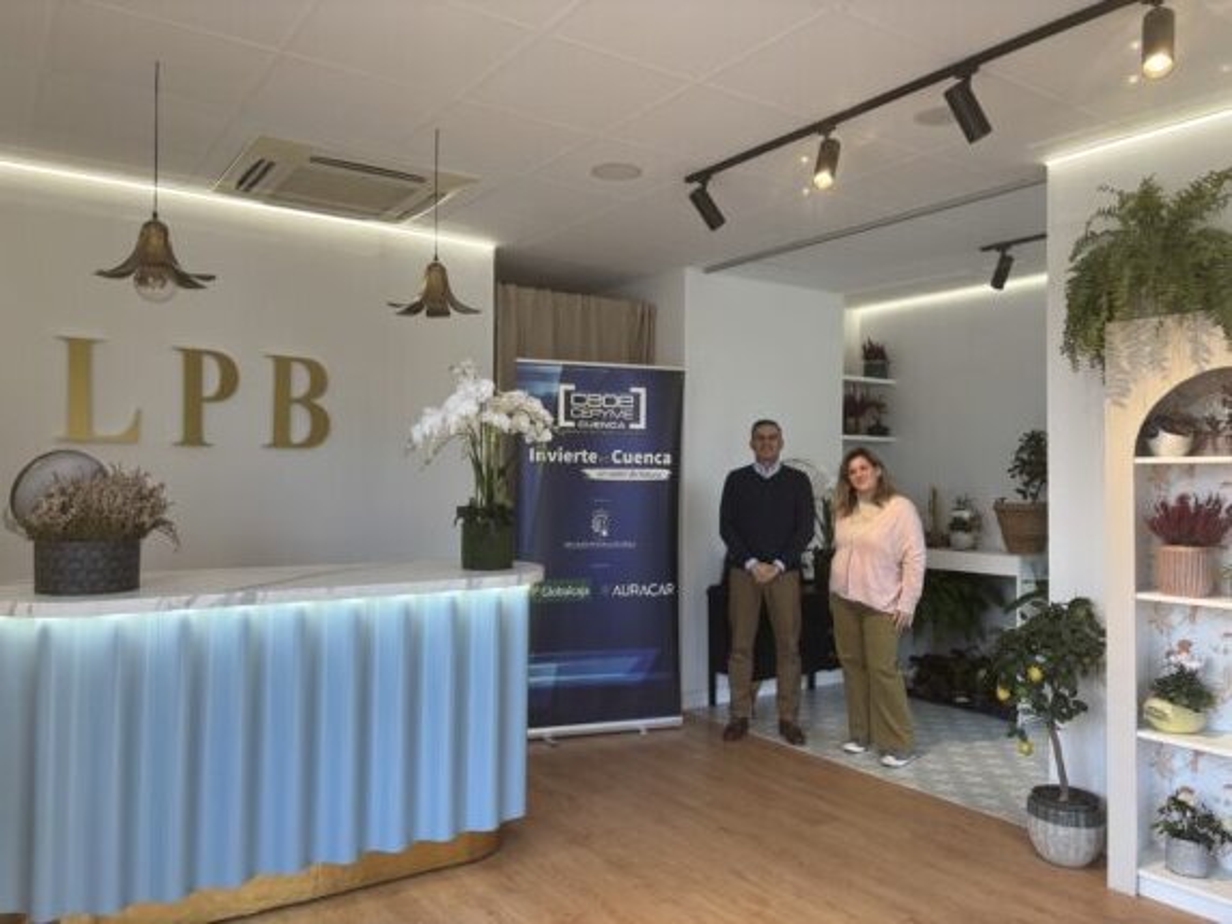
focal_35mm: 26
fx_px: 925
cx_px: 616
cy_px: 462
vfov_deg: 53.1
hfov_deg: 67.3
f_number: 1.6
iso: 50
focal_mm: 5.96
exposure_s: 1/147
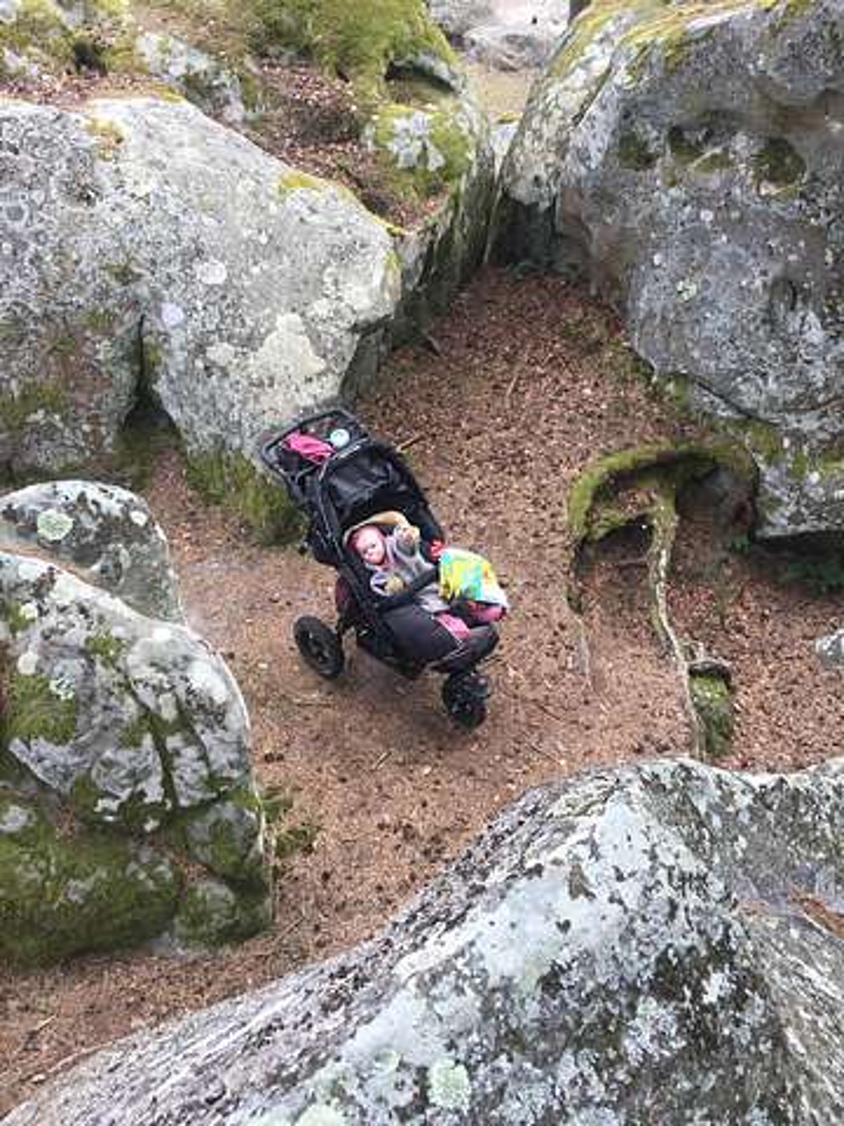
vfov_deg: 61.7
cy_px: 563
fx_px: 943
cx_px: 422
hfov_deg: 48.2
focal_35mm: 29
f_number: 2.2
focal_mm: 4.15
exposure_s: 1/144
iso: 32
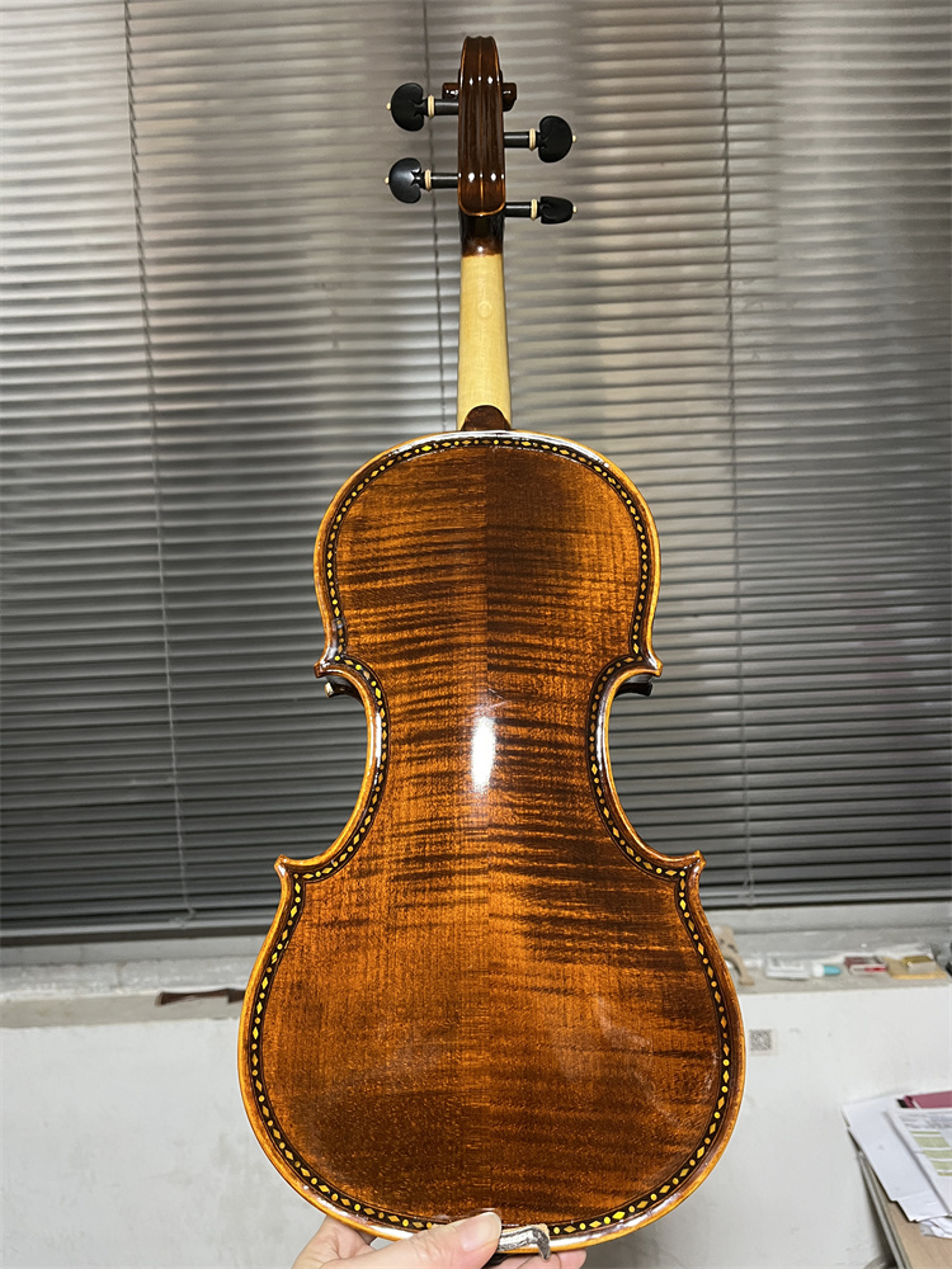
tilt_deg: -4.2
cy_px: 634
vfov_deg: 67.3
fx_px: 953
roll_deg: +3.2
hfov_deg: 53.1
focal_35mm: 26
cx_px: 476
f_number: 1.6
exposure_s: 1/60
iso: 320
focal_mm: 5.1
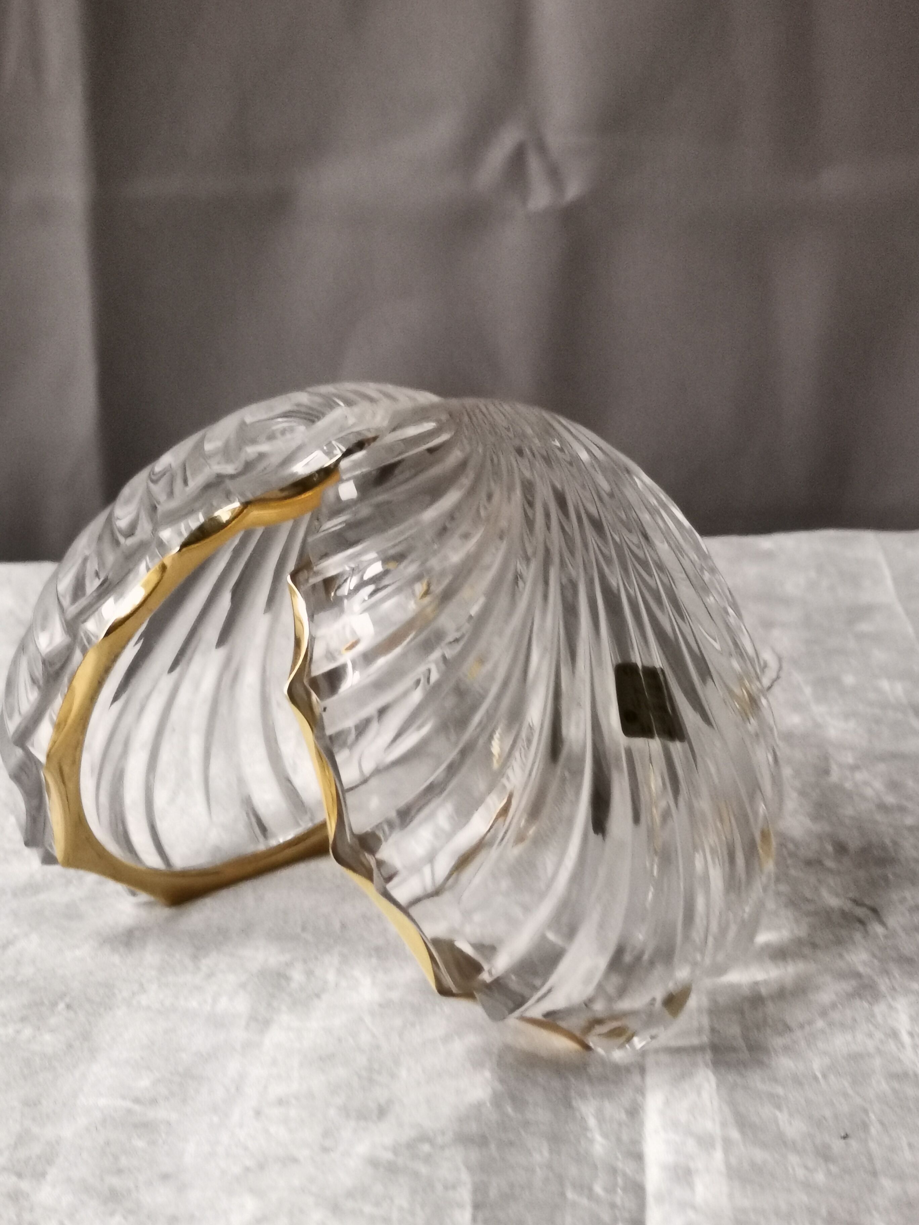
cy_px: 612
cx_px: 460
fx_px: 2407
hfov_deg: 21.6
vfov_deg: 28.6
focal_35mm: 68
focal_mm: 5.58
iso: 400
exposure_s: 1/25
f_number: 1.8
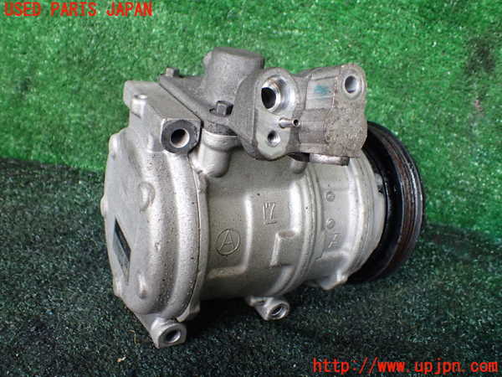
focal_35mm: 30
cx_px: 251
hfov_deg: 60.0
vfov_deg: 46.8
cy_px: 188
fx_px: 435
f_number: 2.3
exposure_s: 1/125
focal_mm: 5.4
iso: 400
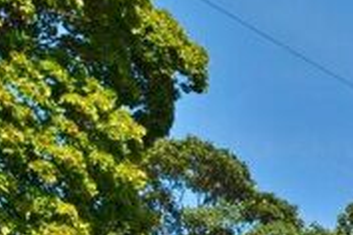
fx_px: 814
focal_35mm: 83
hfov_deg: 19.1
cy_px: 415
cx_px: 620
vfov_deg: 14.6
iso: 100
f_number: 10
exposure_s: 1/200
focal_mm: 14
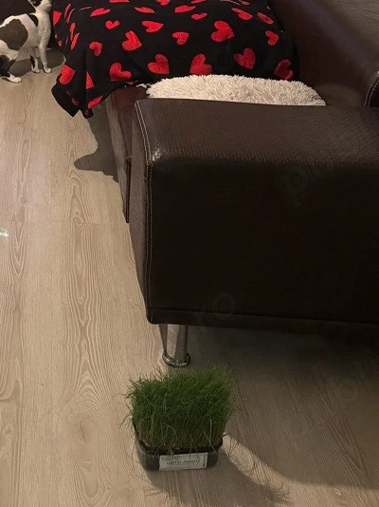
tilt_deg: -10.0
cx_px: -47
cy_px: -89
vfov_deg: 28.4
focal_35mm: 60
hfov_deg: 22.8
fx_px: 877
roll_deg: -0.6
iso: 250
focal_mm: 6.76
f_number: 1.78
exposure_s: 1/50
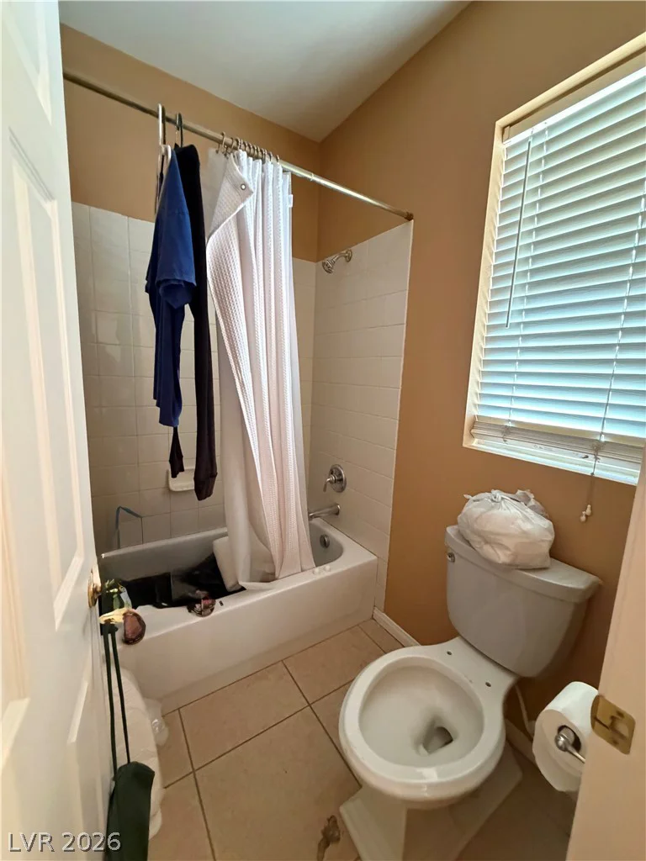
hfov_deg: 85.7
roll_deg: -3.3
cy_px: 430
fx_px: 348
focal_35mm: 14
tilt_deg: -8.9
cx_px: 323
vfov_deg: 102.1
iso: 1000
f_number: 2.2
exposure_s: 1/40
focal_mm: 2.22
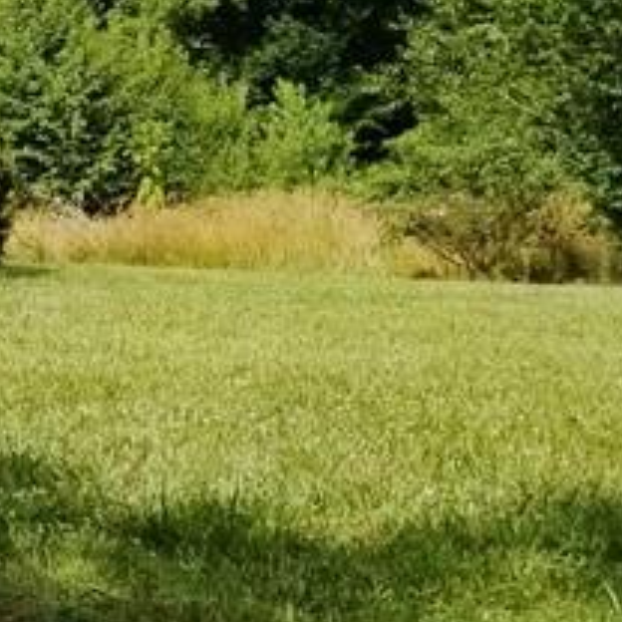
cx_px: -754
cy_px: -21
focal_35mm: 113
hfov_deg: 12.8
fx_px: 2297
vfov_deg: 15.1
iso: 50
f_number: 1.7
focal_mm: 4.3
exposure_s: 1/2832
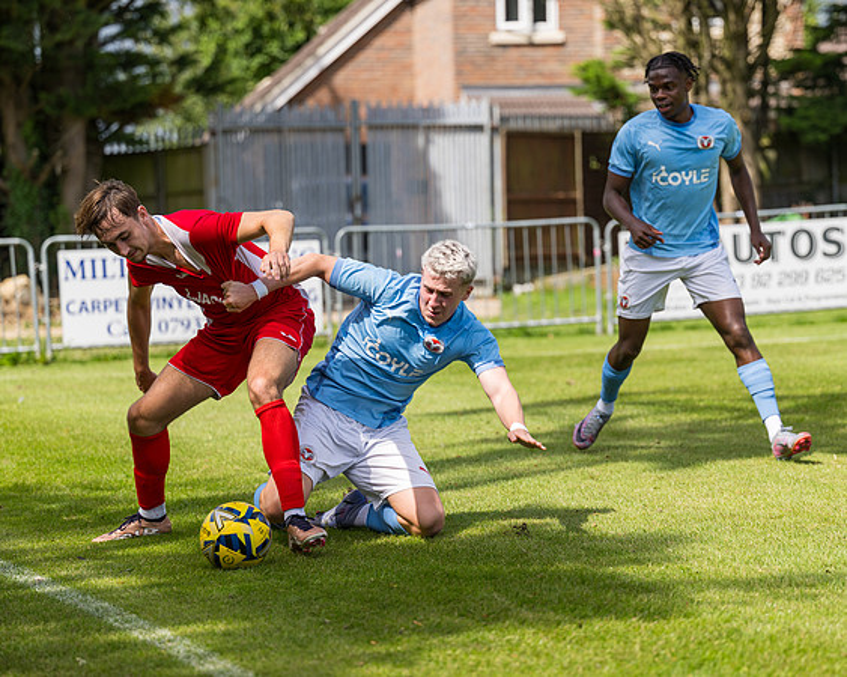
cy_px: 333
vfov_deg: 13.3
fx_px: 2903
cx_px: 462
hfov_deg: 16.6
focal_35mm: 116
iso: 50
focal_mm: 98
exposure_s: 1/800
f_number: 2.8
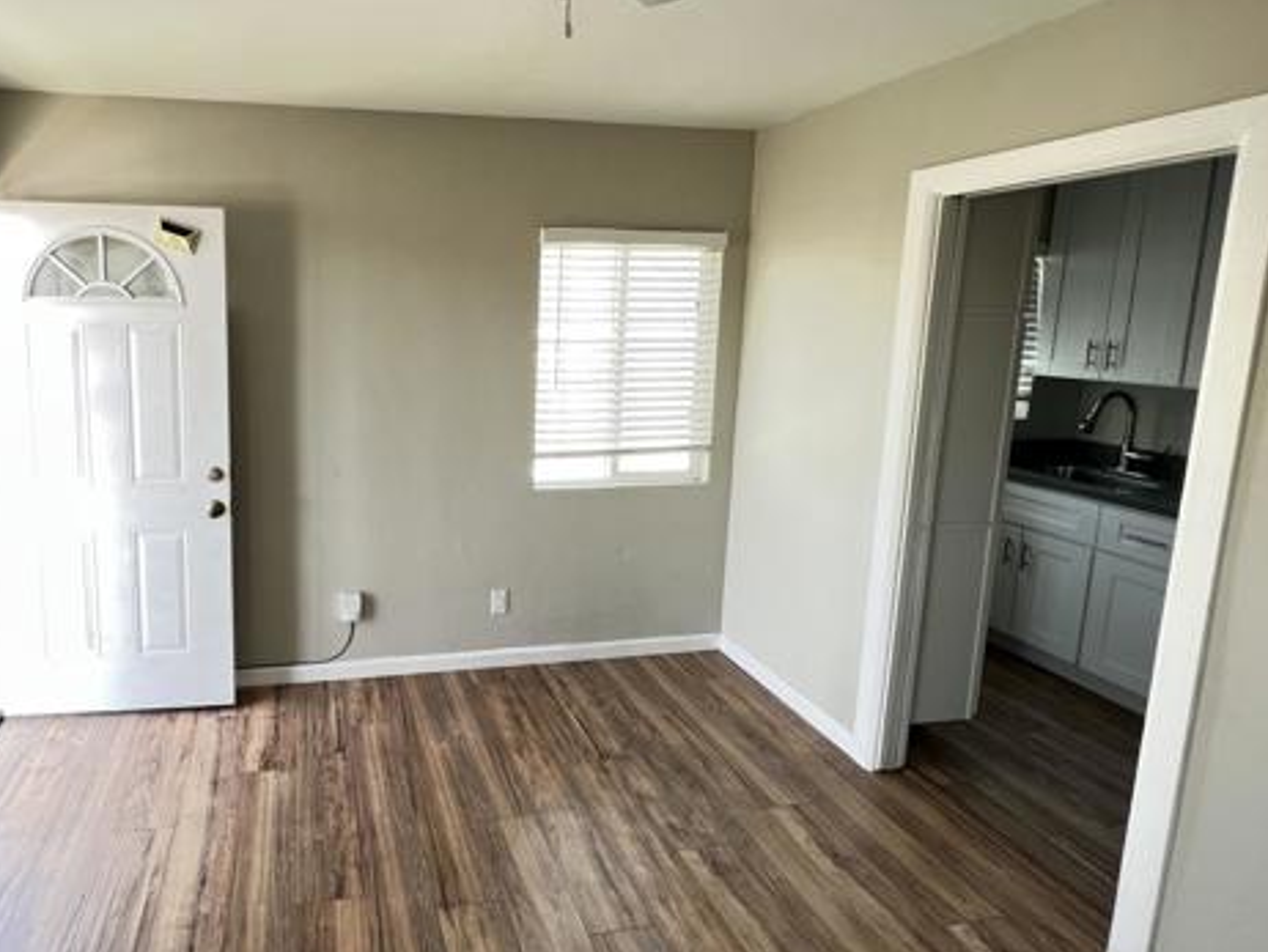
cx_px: 417
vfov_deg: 71.3
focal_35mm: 18
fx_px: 660
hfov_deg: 84.5
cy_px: 412
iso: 160
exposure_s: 1/99
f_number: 1.8
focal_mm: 1.57
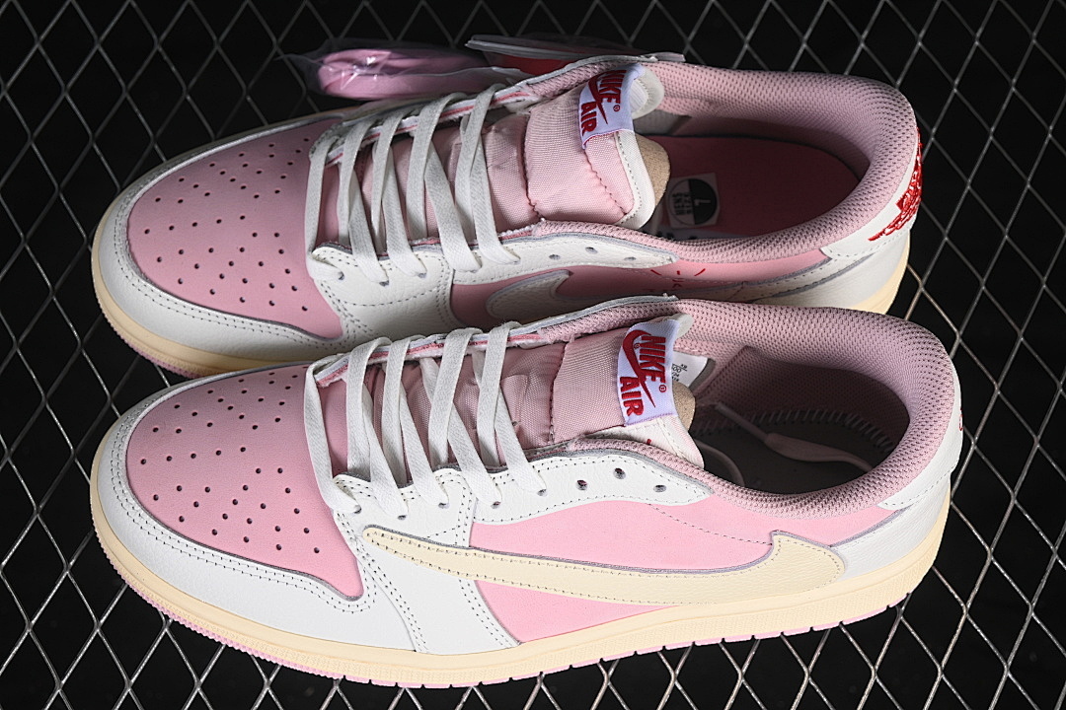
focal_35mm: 75
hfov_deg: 27.0
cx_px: 533
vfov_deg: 18.2
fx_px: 2221
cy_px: 355
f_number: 7.1
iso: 160
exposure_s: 1/80
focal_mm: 50
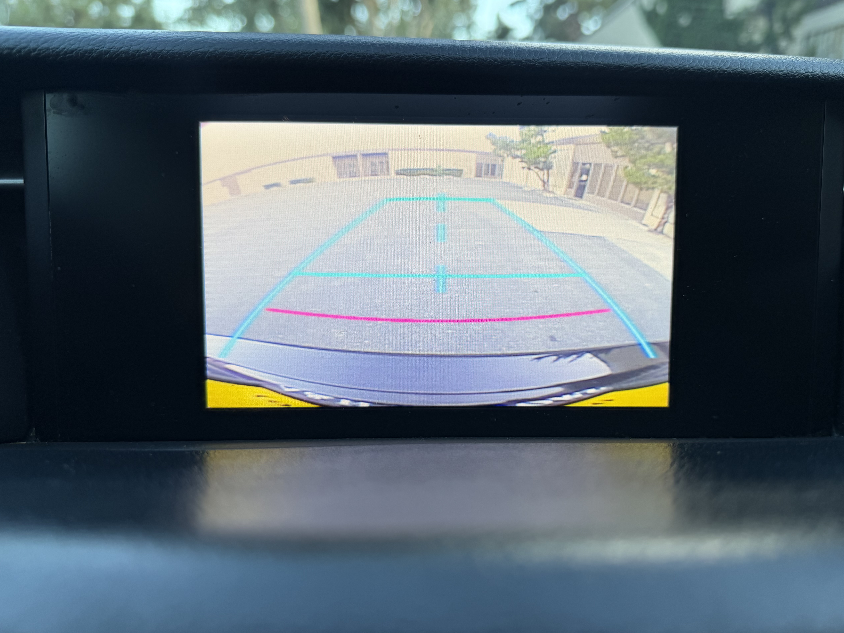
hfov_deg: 65.2
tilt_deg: -13.4
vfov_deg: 51.4
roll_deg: -0.7
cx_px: 457
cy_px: 325
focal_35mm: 27
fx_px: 658
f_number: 1.78
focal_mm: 6.76
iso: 64
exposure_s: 1/75
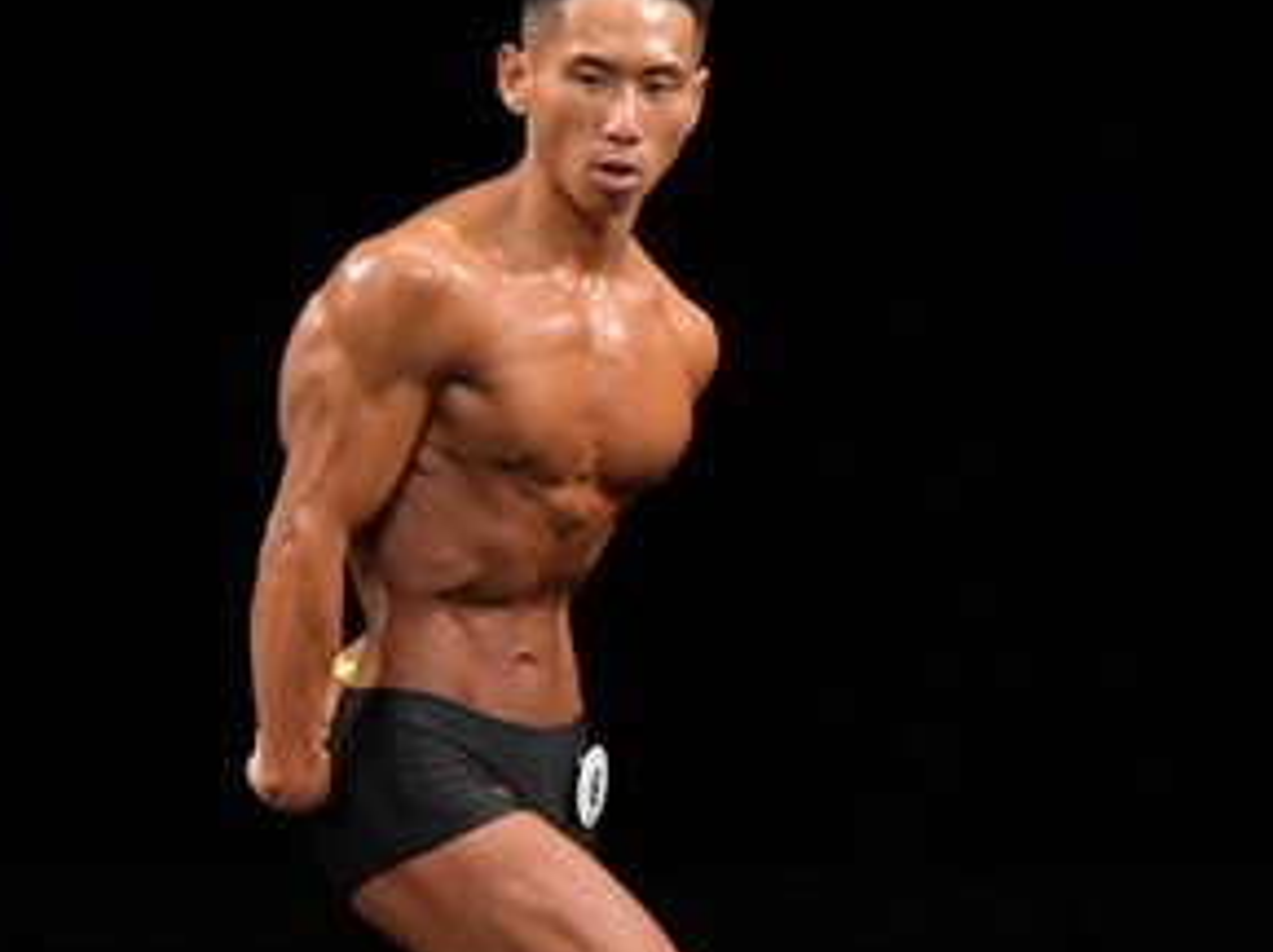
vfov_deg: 2.1
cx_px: 1152
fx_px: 25600
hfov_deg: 2.8
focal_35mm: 697
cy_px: 837
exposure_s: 1/400
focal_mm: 180
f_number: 5.6
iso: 2500
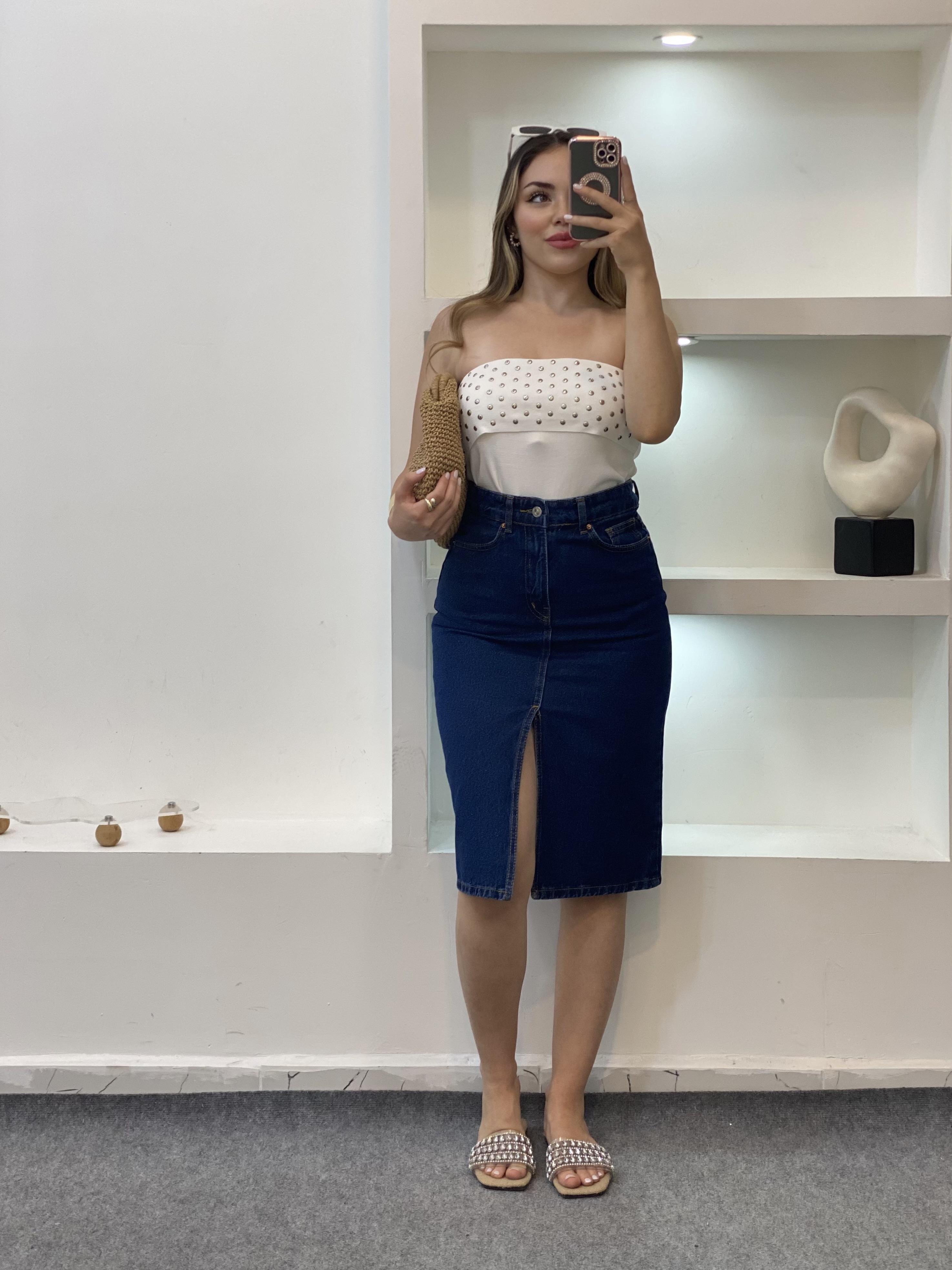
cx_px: 476
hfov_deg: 28.0
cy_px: 635
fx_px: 1907
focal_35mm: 52
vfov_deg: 36.8
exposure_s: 1/100
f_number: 2
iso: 80
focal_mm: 6
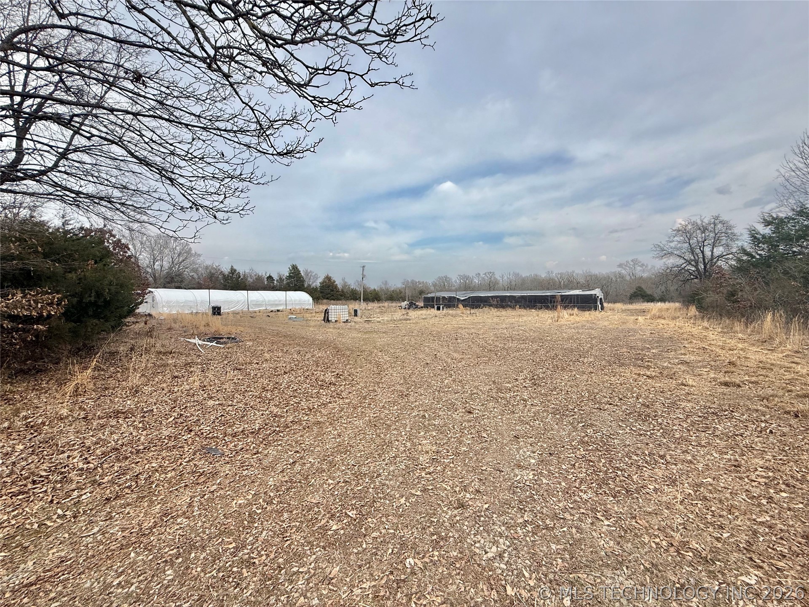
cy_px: 304
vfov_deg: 85.7
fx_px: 327
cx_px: 404
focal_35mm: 14
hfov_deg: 102.1
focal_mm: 2.22
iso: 50
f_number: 2.2
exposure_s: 1/2024
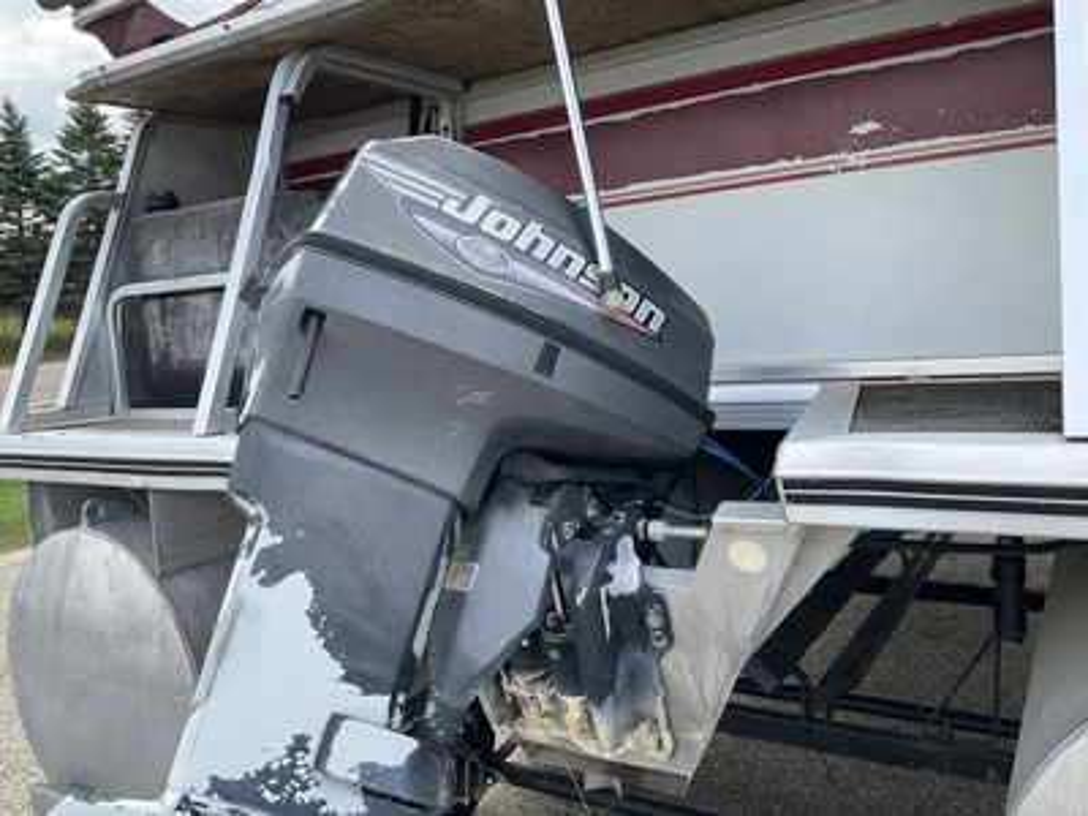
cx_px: 544
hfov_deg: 61.7
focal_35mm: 29
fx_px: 911
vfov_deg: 48.2
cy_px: 408
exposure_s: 1/403
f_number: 1.8
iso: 25
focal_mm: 3
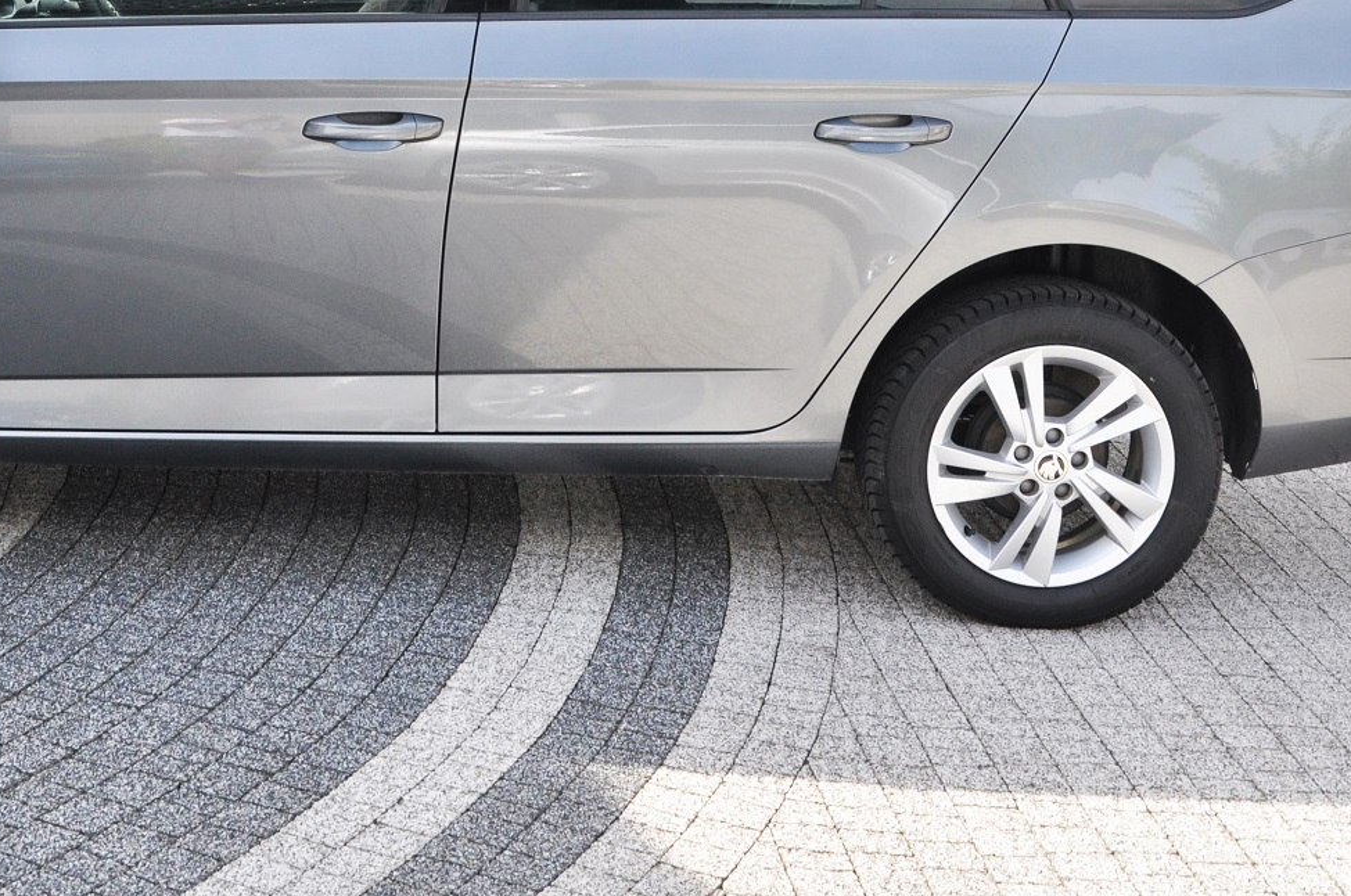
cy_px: 41
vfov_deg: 17.5
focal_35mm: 76
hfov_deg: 26.3
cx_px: 328
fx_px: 2848
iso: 250
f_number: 8
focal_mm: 26
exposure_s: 1/250
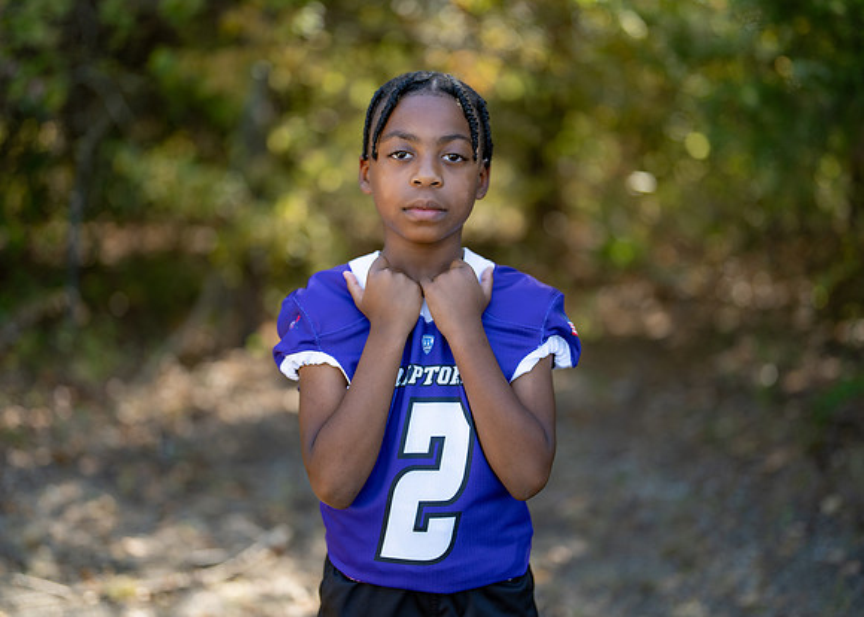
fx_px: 1285
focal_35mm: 52
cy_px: 308
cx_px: 432
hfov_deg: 37.2
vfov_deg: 27.0
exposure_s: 1/1600
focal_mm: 50
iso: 100
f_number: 1.2
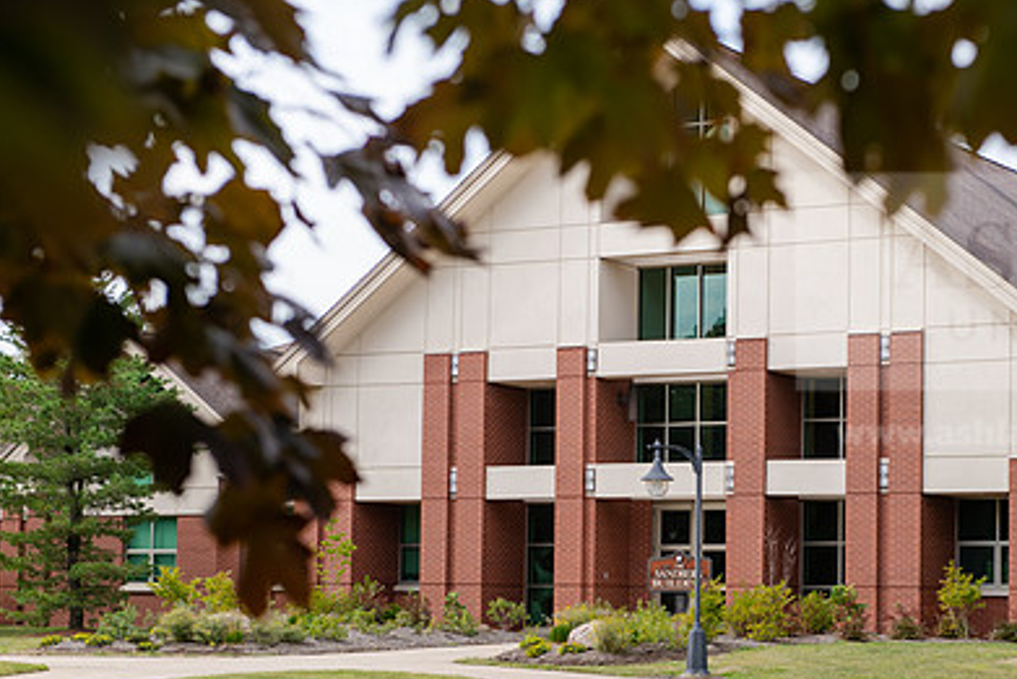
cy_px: 488
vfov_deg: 15.8
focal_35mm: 86
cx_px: 718
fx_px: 2430
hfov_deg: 23.5
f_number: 4.5
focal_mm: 58
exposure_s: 1/400
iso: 125
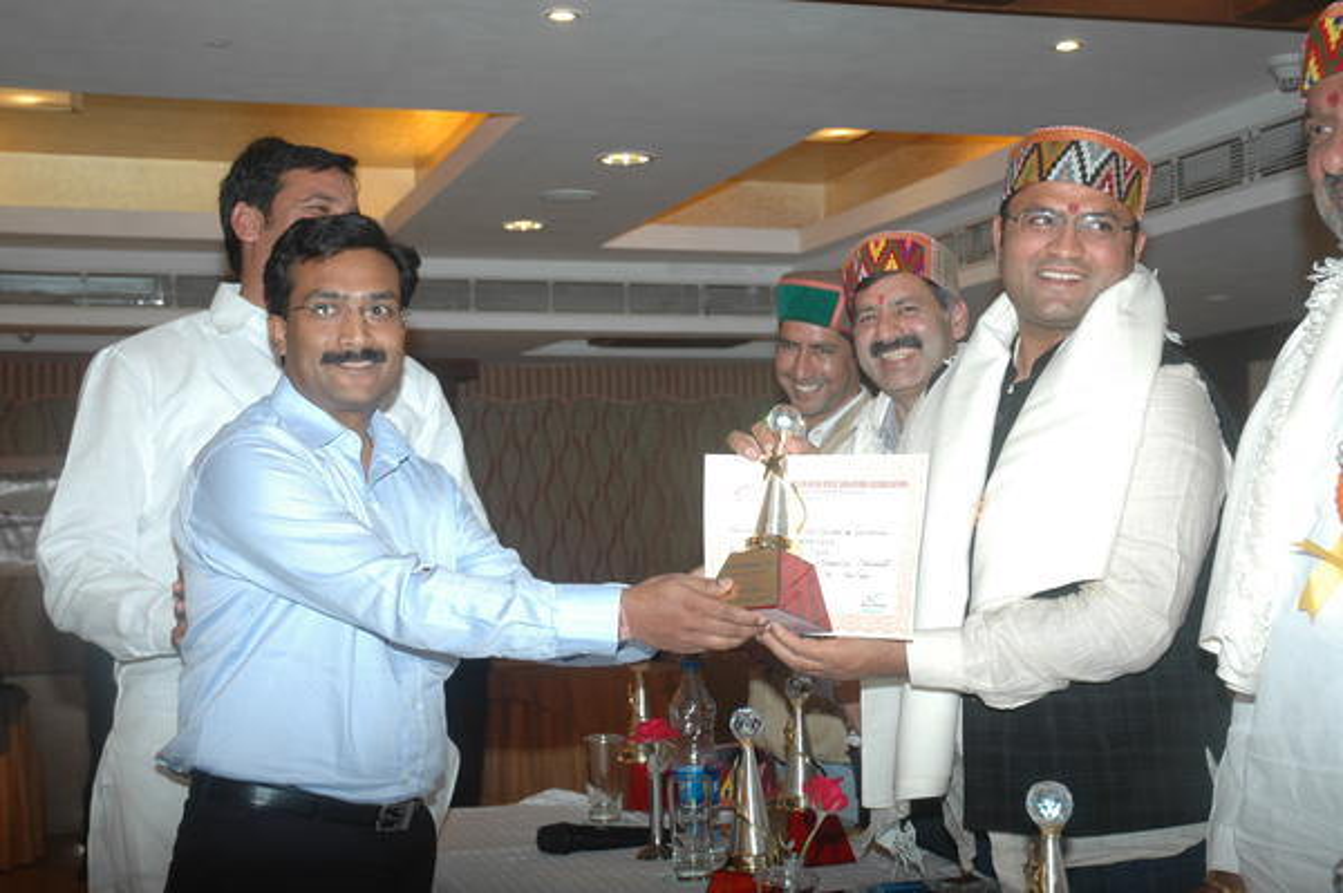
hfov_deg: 38.9
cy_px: 446
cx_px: 672
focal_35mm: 51
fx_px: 1901
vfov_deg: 26.4
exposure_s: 1/60
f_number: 4.2
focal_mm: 34
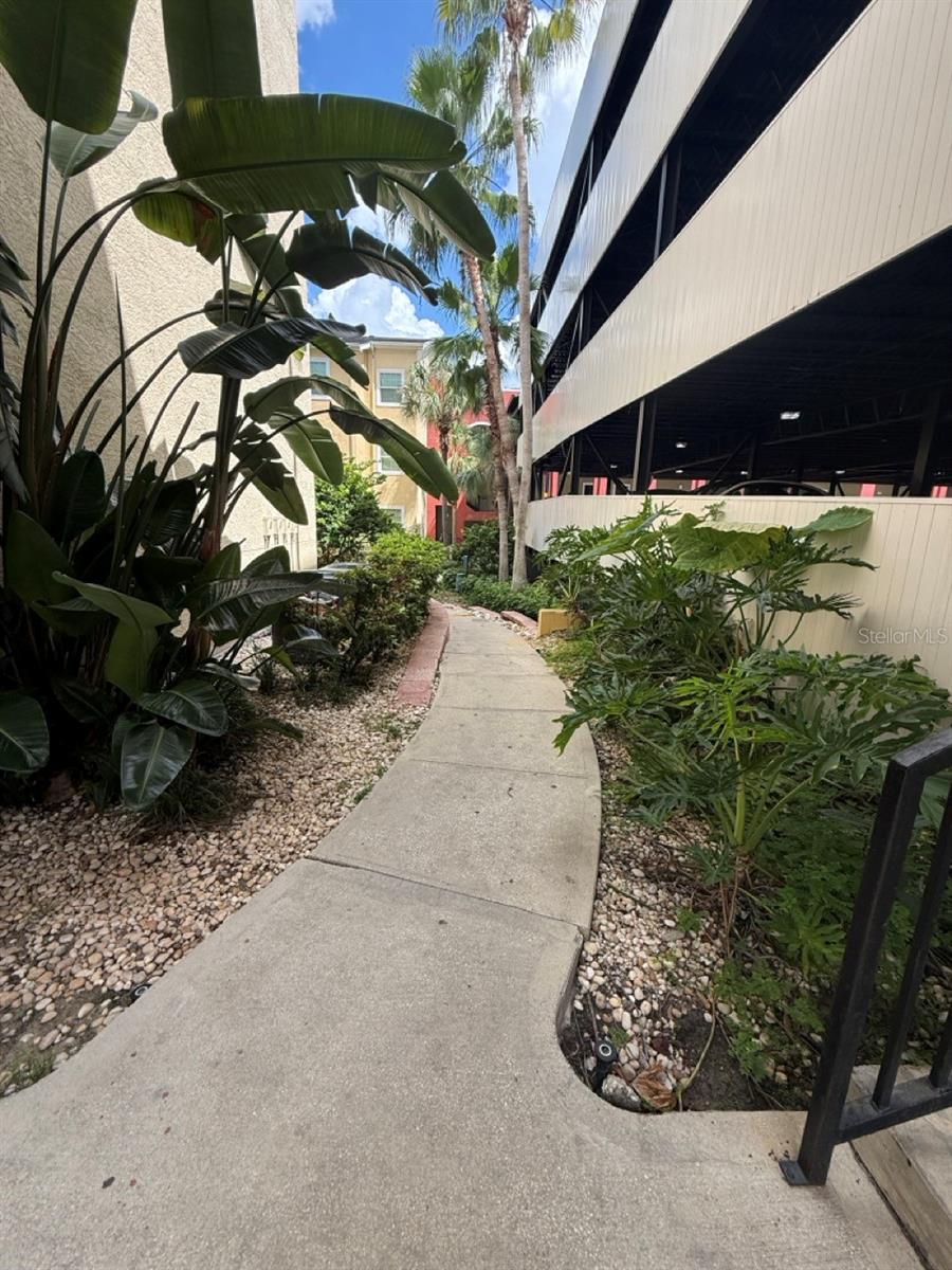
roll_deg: -2.1
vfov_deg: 102.1
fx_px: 513
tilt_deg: -12.7
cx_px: 476
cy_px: 635
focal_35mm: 14
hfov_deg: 85.7
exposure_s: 1/590
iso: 64
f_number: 2.2
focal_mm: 2.22
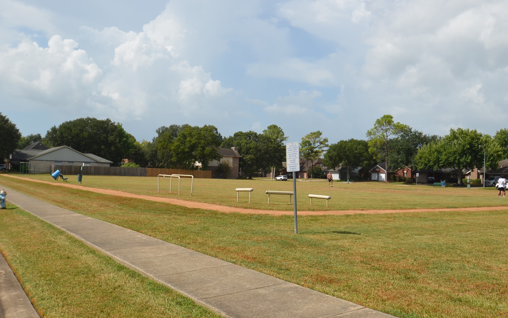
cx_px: 252
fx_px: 512
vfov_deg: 34.4
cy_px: 149
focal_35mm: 37
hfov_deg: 52.7
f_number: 9
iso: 100
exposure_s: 1/320
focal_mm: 24
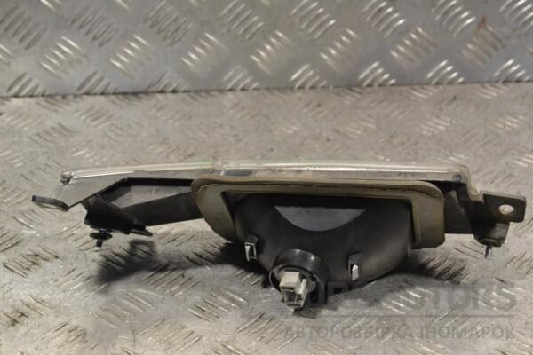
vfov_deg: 16.6
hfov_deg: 24.6
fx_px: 1221
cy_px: 178
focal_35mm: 82
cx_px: 266
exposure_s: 1/250
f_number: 8
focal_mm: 55
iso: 3200
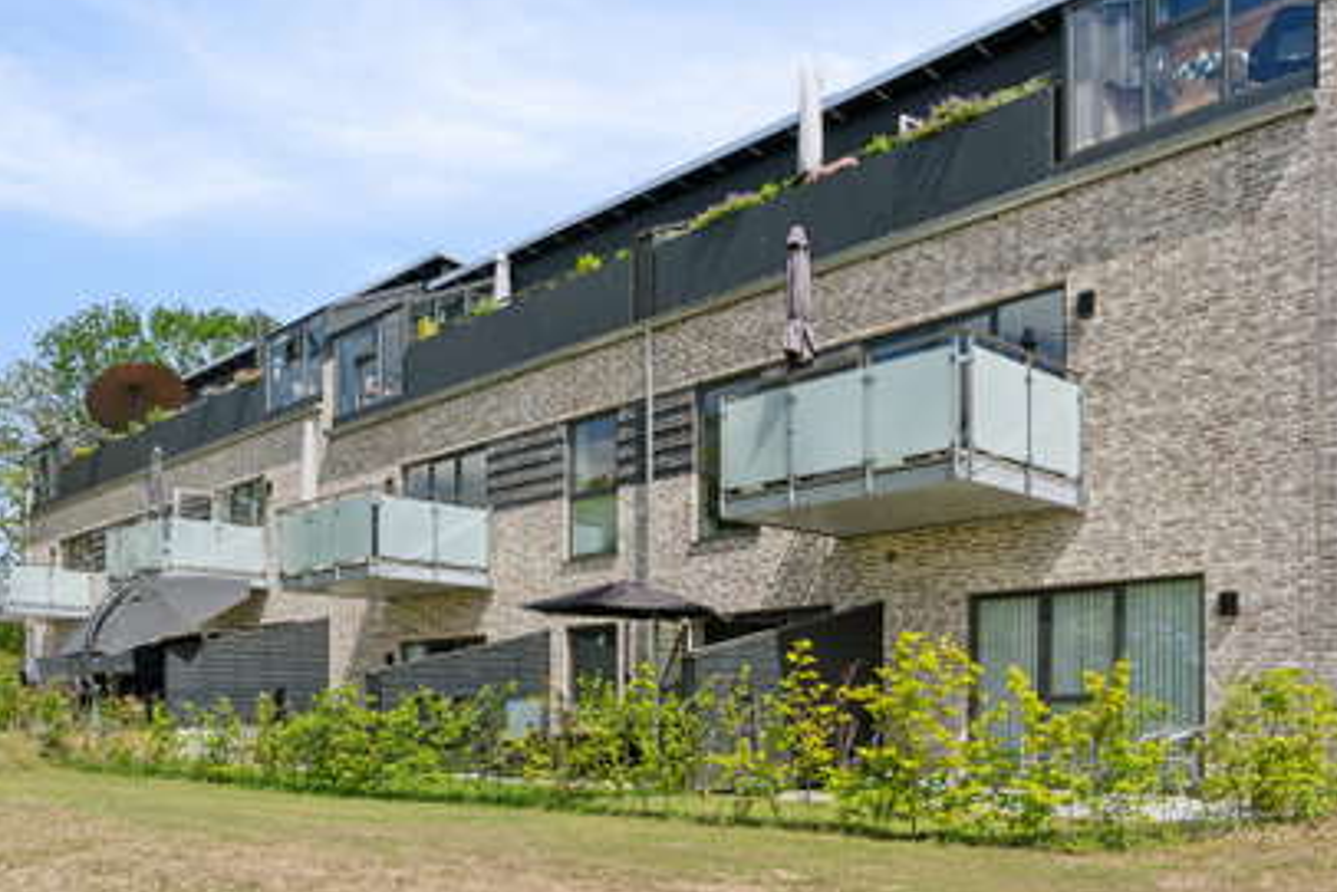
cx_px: 688
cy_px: 434
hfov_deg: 60.3
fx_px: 1152
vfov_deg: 42.4
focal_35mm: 31
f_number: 8
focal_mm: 20
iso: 200
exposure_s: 1/640
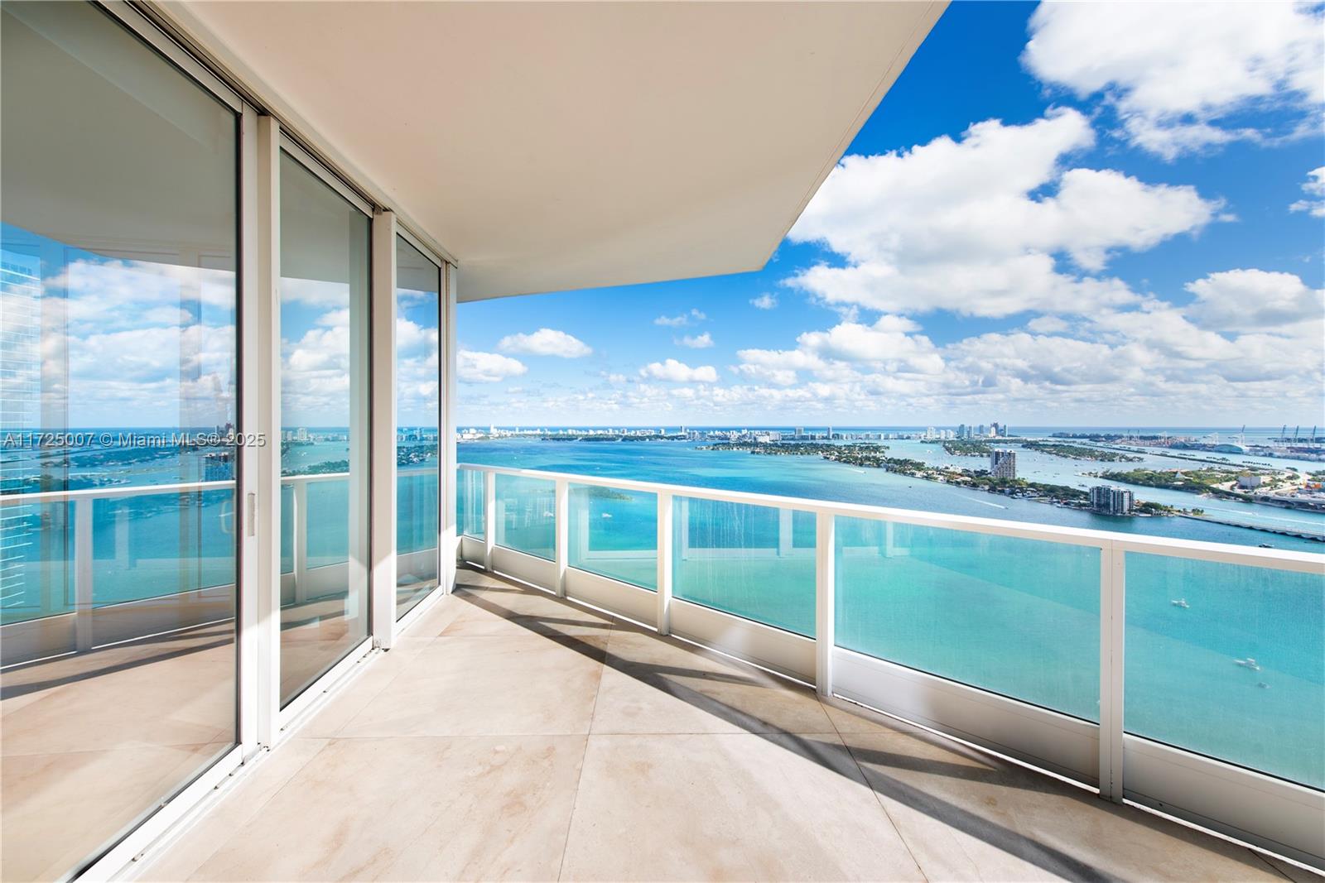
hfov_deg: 104.2
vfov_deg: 81.2
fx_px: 515
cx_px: 662
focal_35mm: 14
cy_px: 442
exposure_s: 1/400
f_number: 10
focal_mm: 14
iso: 100
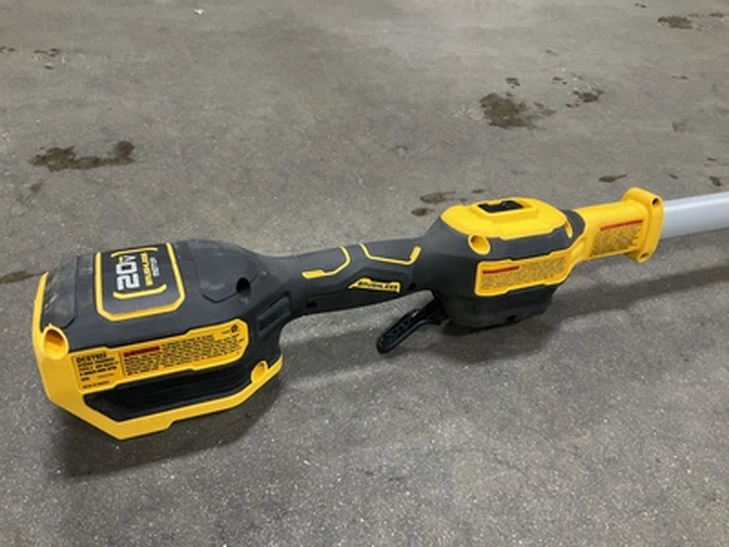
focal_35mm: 29
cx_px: 364
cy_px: 274
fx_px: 611
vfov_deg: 48.2
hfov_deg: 61.7
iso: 320
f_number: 1.8
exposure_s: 1/40
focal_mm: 3
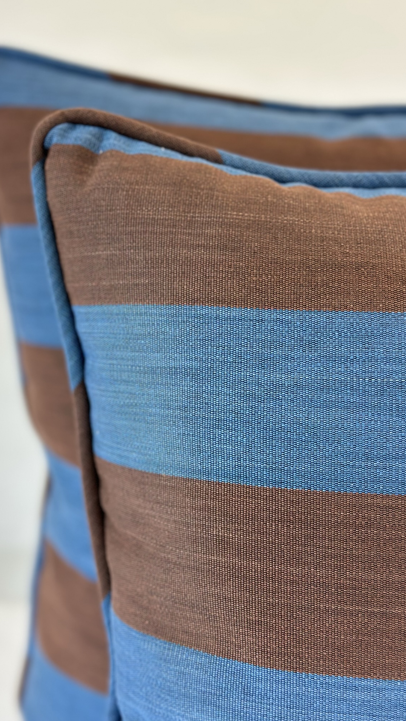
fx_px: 1014
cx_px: 157
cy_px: 357
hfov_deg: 22.6
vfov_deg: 39.2
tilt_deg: -14.8
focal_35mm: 53
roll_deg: -0.9
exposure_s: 1/120
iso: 160
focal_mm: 6.86
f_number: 1.78
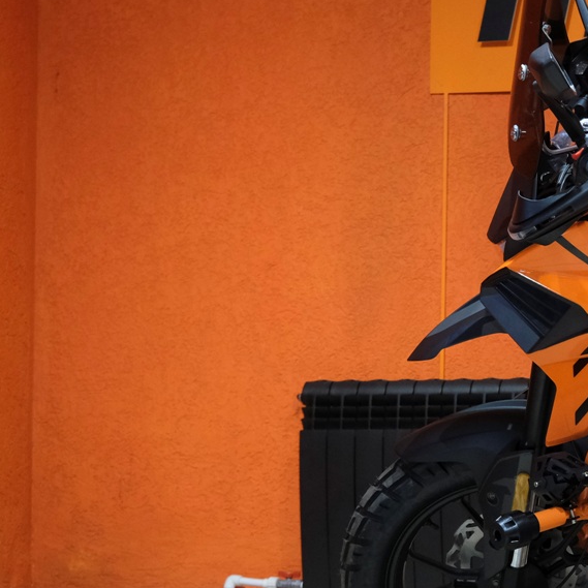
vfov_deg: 15.8
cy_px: 298
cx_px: 785
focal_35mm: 110
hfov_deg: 15.0
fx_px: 2114
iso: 2000
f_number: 4
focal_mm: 30.8
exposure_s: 1/125
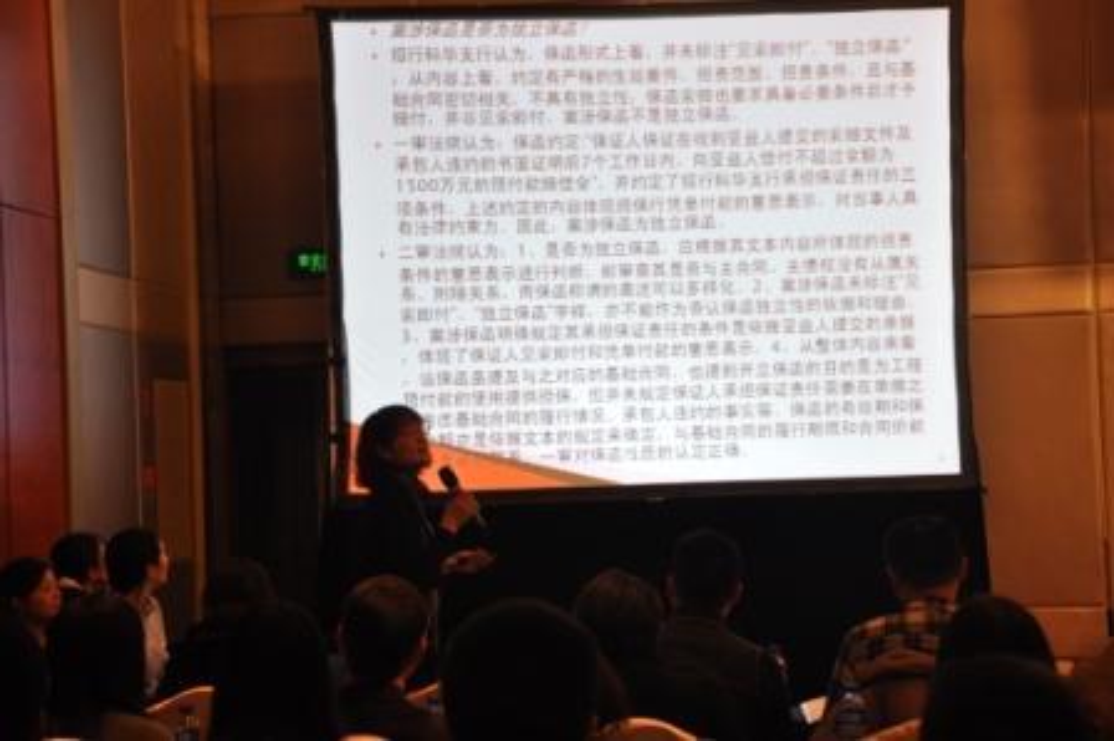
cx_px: 557
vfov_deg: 14.7
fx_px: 2876
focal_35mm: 93
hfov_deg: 21.9
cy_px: 370
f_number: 5.6
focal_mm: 62
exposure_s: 1/30
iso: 560
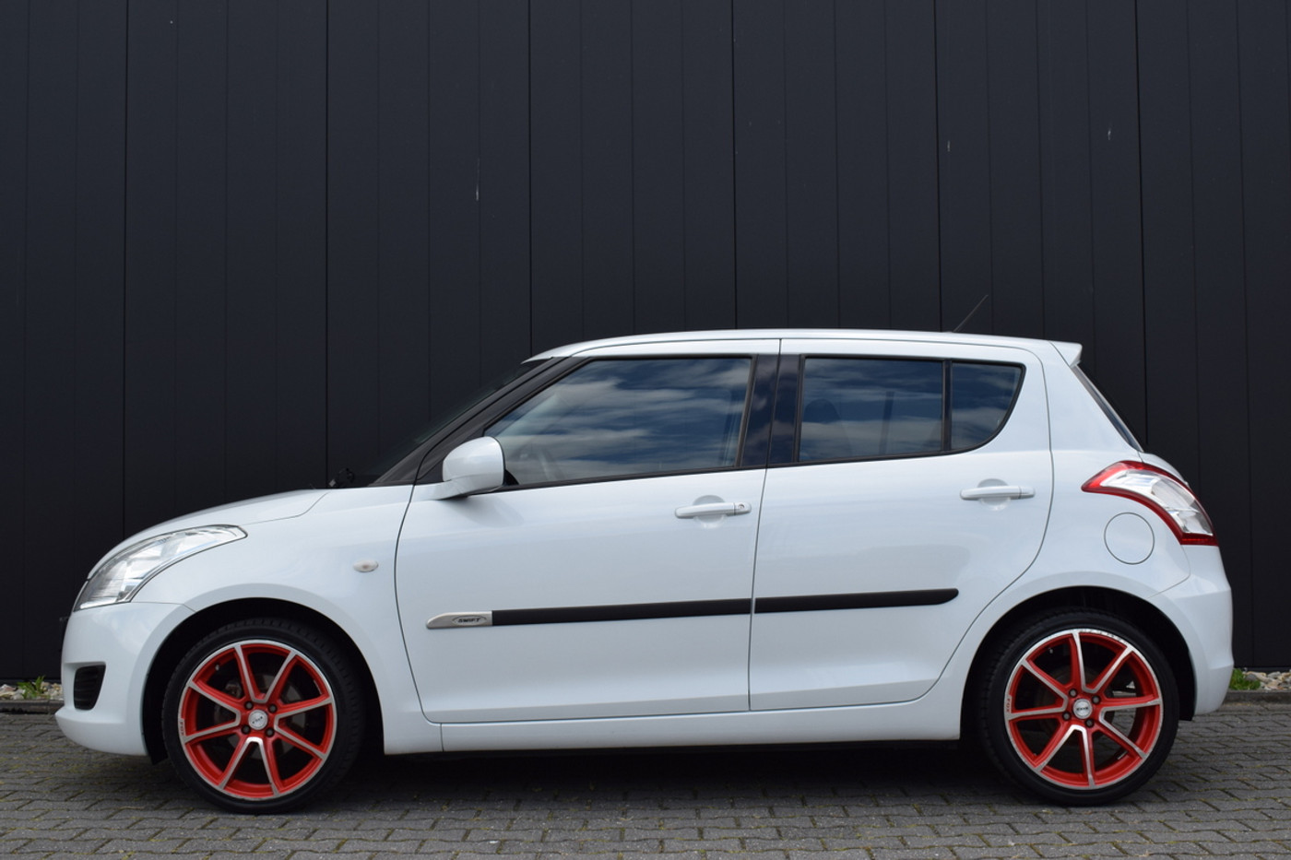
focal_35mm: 44
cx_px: 646
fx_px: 1560
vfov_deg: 30.8
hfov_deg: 45.0
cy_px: 430
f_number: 8
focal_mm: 29
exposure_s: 1/250
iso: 200
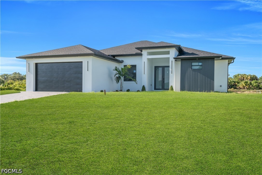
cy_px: 88
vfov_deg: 43.6
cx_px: 131
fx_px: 218
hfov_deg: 61.9
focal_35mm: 30
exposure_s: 1/250
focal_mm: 20
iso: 100
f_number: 8
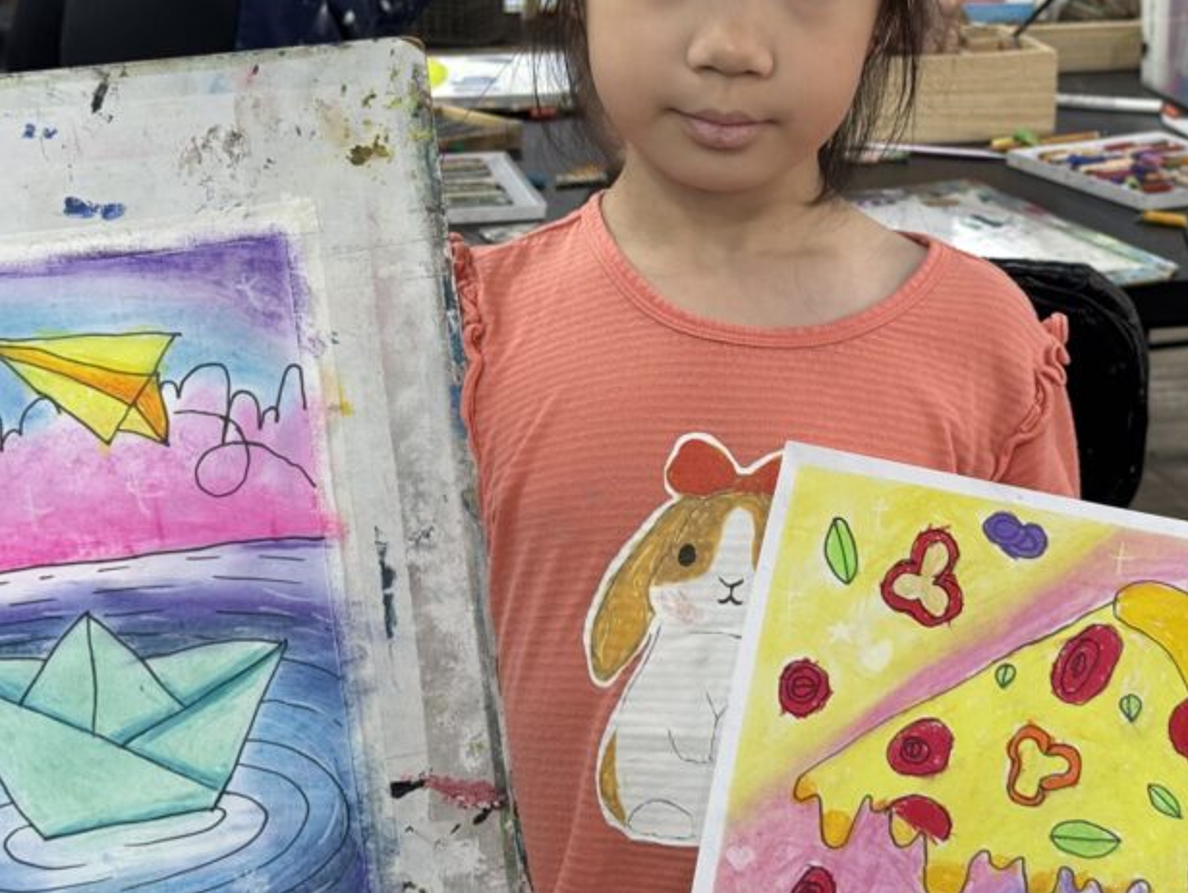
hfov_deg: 25.0
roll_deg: +0.9
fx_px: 2678
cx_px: 657
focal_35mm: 78
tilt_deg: -16.3
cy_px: 338
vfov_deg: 18.9
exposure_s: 1/50
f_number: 1.78
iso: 50
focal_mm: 6.76
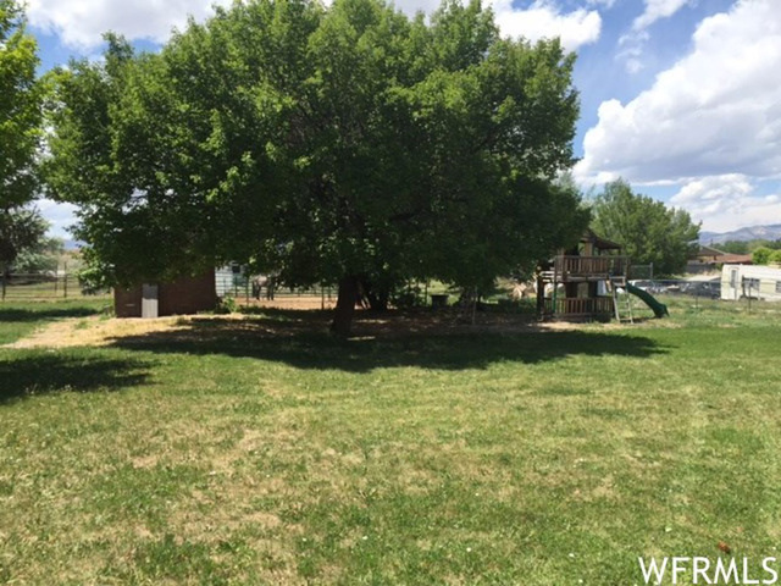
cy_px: 293
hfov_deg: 61.7
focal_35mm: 29
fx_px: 654
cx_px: 390
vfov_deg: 48.2
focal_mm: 4.15
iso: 32
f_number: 2.2
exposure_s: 1/1522
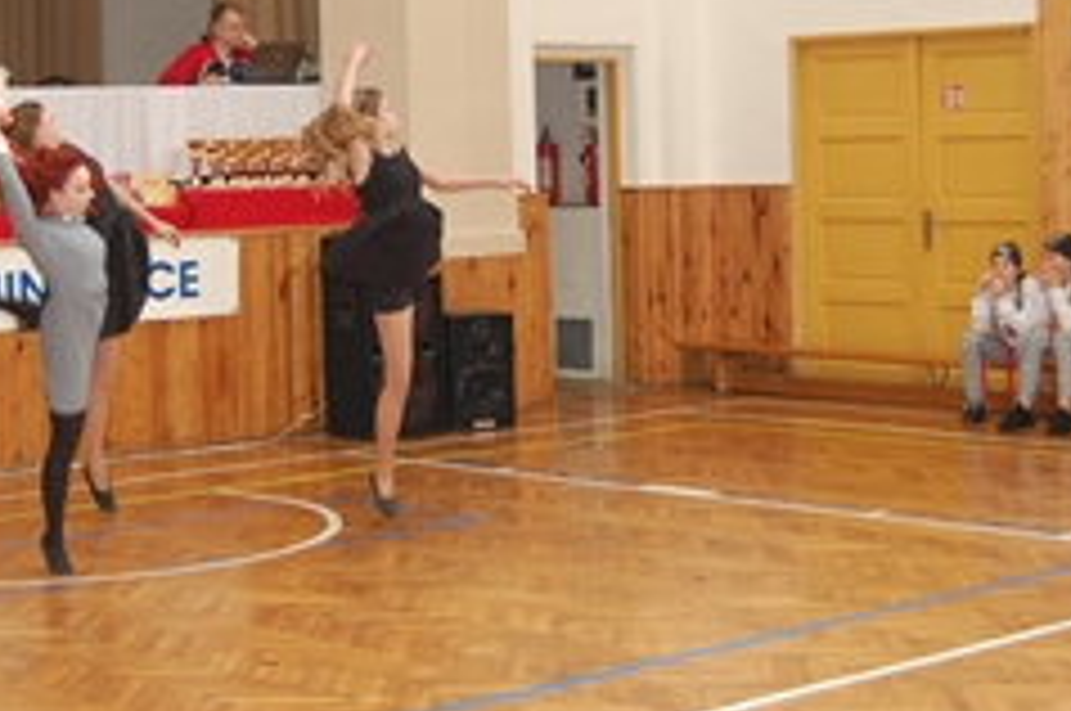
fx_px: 2436
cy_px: 207
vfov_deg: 16.5
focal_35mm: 82
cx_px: 324
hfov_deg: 24.6
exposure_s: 1/60
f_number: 4.2
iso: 720
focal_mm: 26
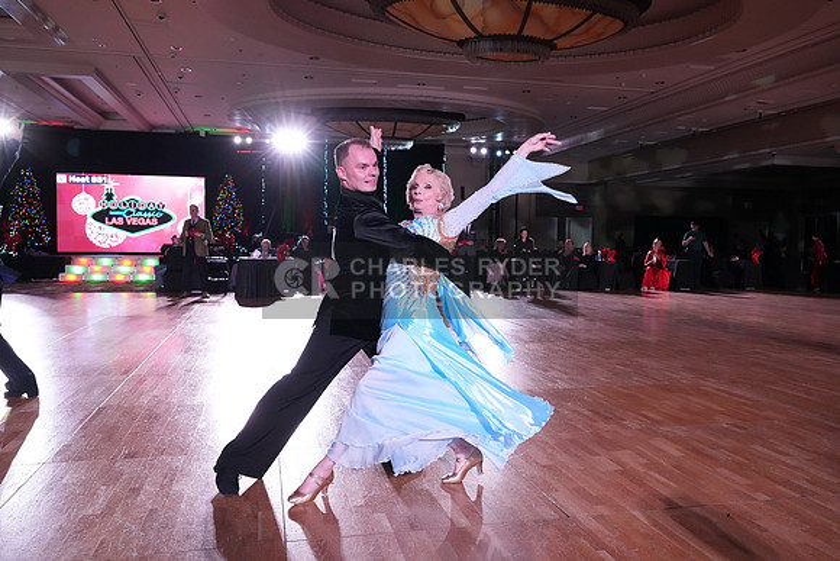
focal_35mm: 28
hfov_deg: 65.5
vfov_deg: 46.4
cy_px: 280
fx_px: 653
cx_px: 420
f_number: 6.3
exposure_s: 1/320
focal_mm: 28
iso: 5000
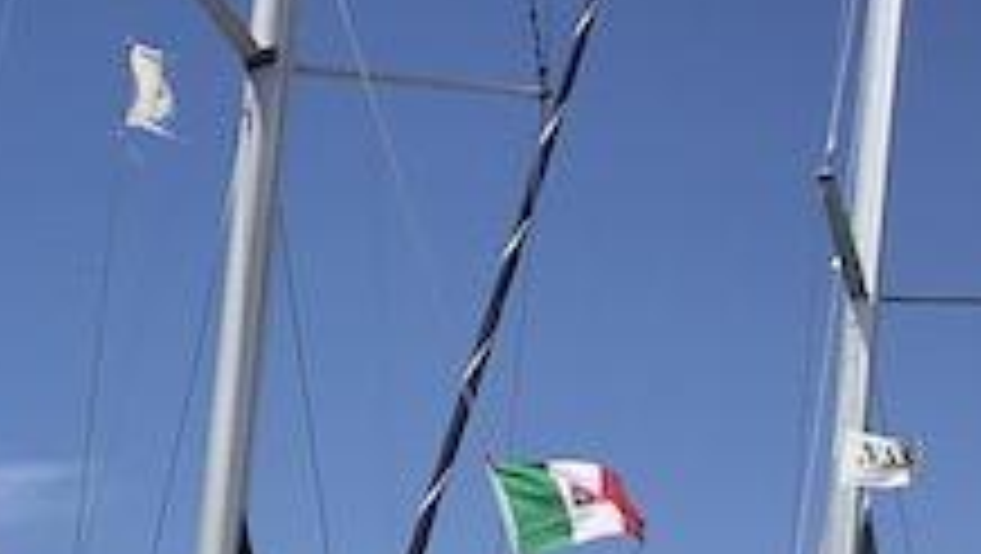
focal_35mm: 112
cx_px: -252
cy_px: 1243
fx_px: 2916
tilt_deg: -1.9
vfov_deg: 9.8
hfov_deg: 18.0
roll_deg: -2.0
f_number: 1.8
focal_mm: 3.99
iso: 25
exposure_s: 1/5650
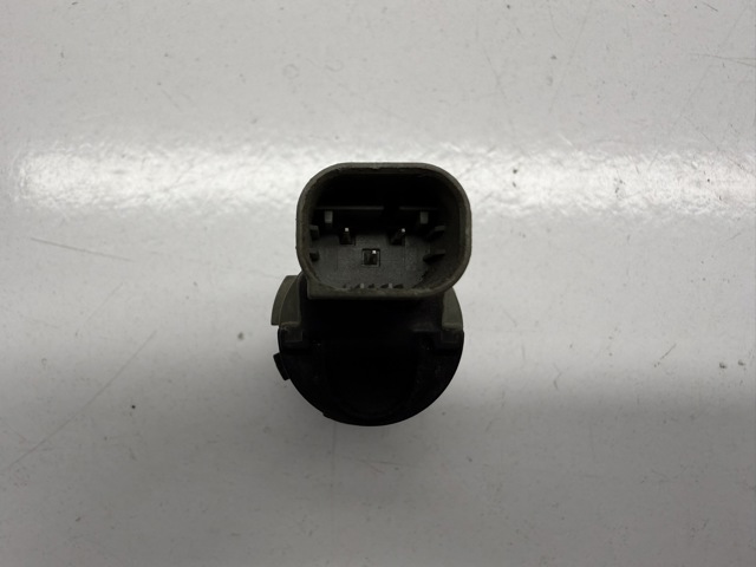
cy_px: 284
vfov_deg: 56.8
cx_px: 378
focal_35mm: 24
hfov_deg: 71.6
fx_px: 524
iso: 40
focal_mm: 2.22
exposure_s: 1/309
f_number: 2.2
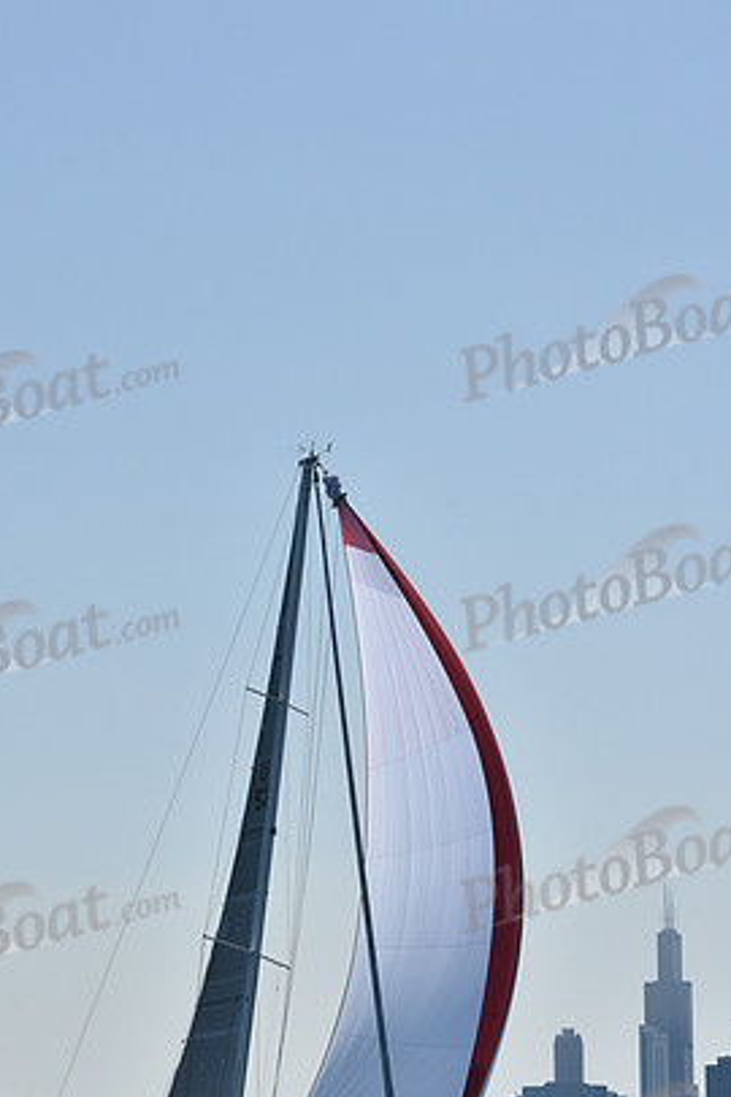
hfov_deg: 10.6
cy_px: 761
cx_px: 321
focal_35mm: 129
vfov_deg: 15.8
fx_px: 3929
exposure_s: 1/1250
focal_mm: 90
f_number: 10
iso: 250
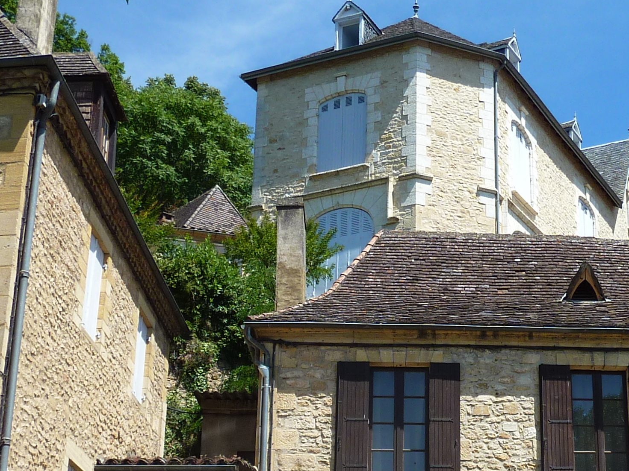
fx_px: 1126
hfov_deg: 30.8
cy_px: 397
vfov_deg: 23.2
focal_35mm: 62
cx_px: 451
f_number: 4
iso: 80
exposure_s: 1/500
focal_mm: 4.1
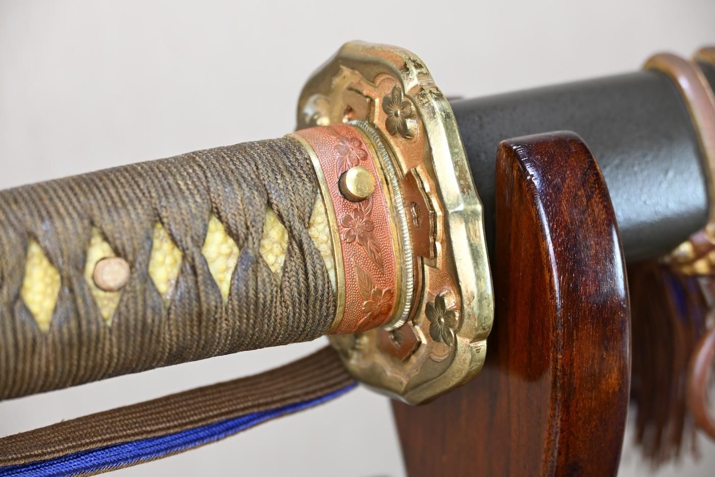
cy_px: 238
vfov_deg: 13.6
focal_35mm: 100
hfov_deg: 20.3
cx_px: 358
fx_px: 1996
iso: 100
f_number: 5
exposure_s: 1/3
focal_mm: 67
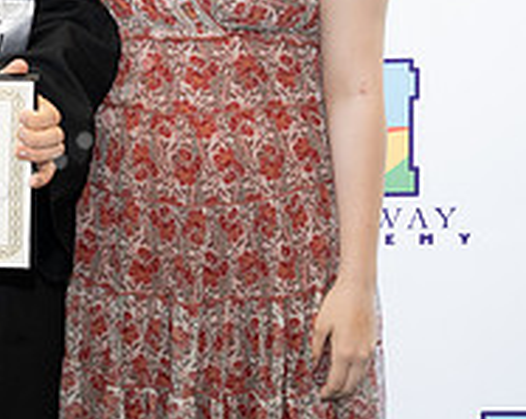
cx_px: -87
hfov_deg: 20.3
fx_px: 1383
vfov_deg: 16.6
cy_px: -60
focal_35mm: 89
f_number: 5.6
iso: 800
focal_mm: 30.5
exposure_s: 1/200
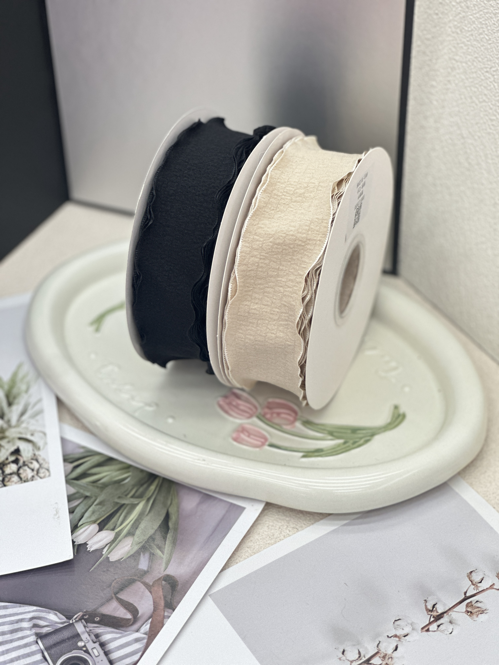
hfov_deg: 19.1
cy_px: 332
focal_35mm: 77
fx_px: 1480
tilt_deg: -41.9
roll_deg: +2.3
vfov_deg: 25.3
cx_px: 250
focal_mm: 9
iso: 125
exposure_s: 1/121
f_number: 2.8
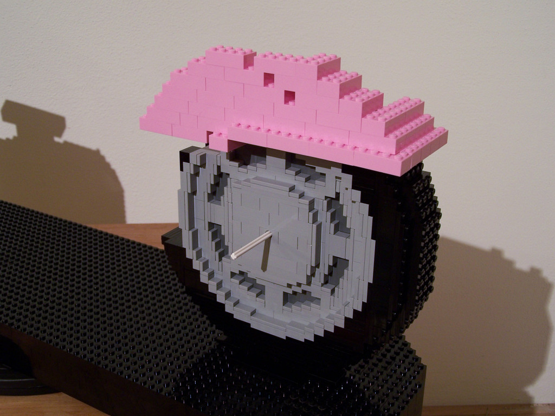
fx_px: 770
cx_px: 278
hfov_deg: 39.7
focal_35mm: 48
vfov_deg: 30.3
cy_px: 208
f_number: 3
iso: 80
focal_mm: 8
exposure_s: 1/2
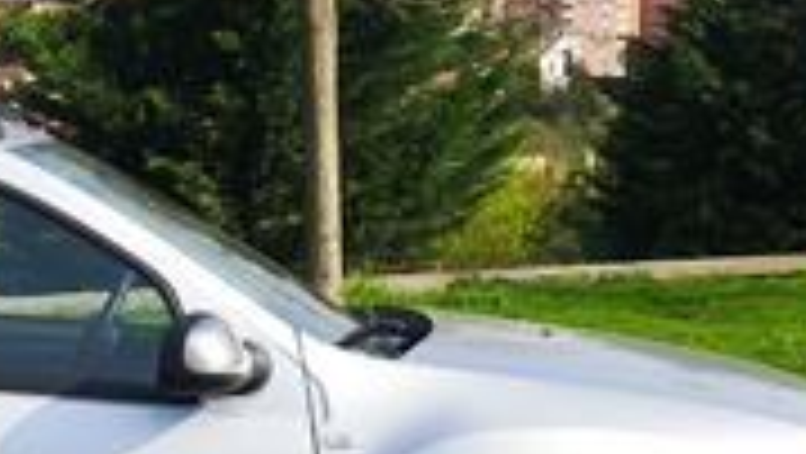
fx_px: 2331
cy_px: 391
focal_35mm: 109
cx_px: -140
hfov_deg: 18.7
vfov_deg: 11.1
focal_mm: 5
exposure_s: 1/400
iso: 80
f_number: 4.2
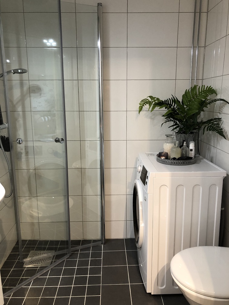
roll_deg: +0.7
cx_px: 114
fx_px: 247
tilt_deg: -10.9
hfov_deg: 49.7
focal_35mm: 28
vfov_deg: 63.4
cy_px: 152
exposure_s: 1/17
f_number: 1.8
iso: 50
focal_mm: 3.99
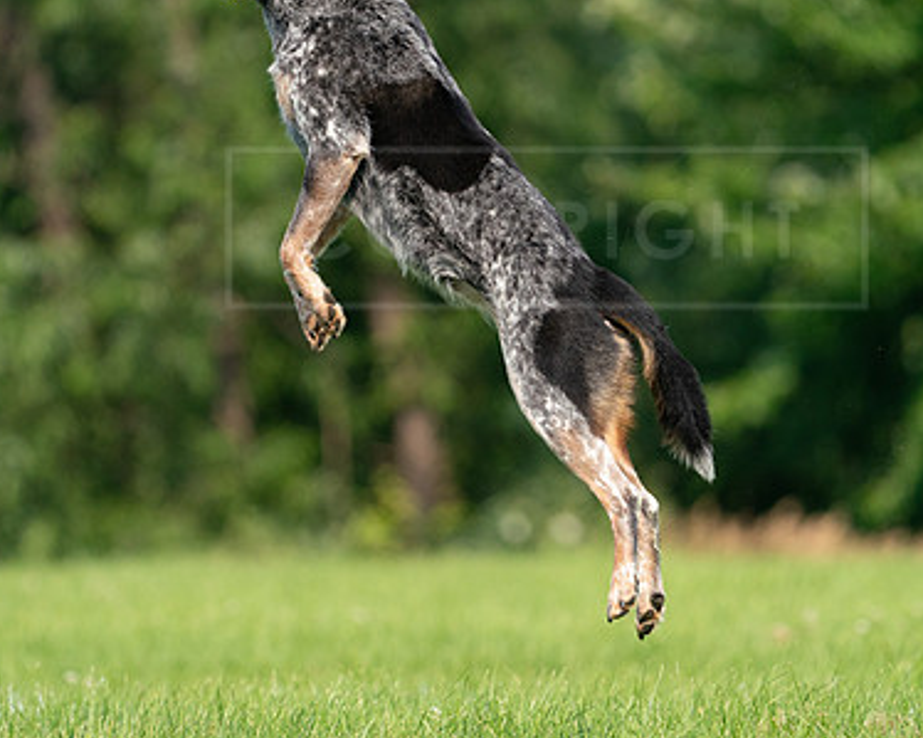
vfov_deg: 2.7
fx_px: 15894
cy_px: 271
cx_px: 477
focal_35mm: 582
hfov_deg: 3.3
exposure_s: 1/4000
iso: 1600
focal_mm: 385
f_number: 6.3
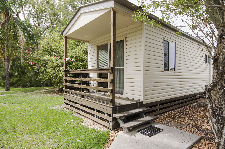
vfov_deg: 59.3
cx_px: 112
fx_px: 131
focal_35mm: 21
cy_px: 74
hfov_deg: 81.3
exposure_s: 1/80
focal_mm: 14
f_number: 11
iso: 100
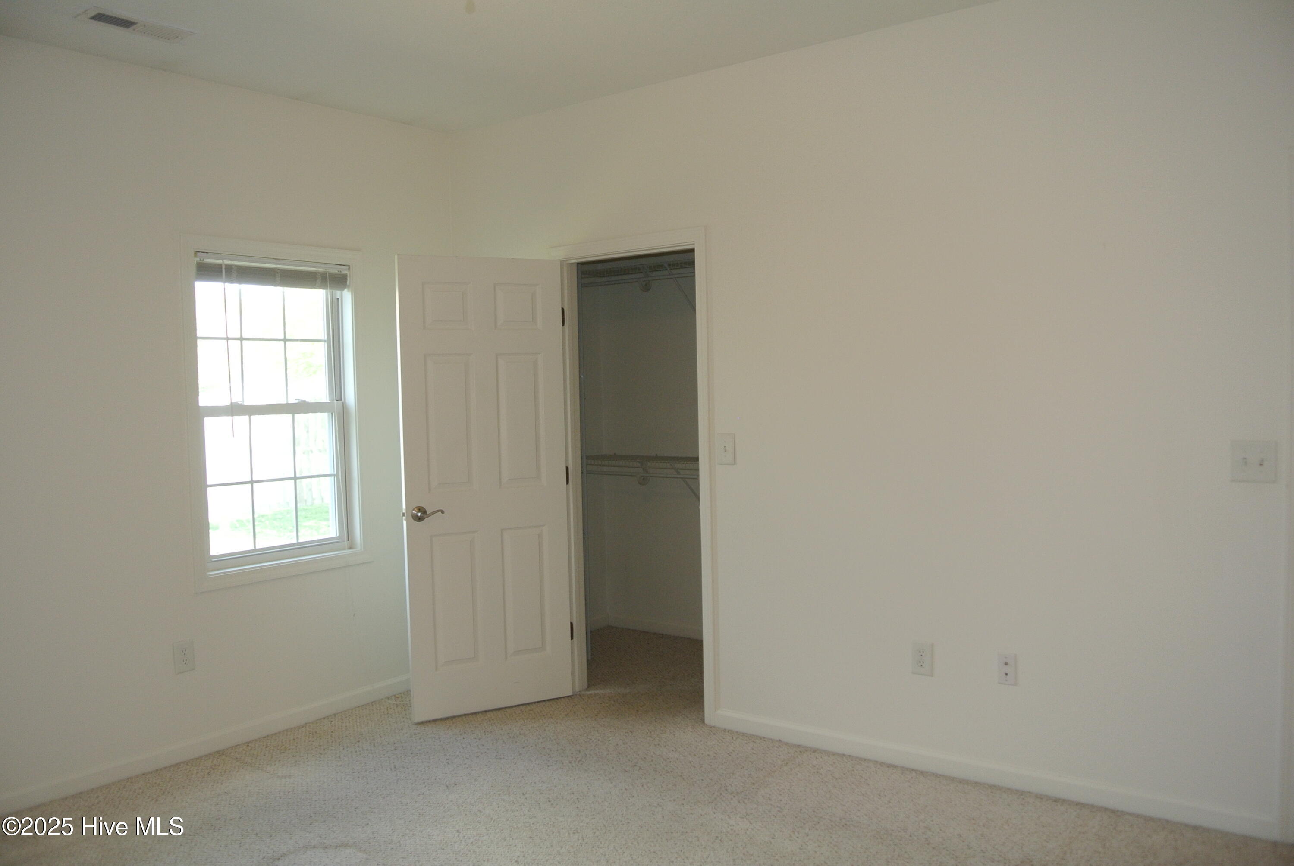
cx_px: 647
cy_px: 433
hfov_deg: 67.3
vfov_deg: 48.0
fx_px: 972
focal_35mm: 27
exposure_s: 1/60
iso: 320
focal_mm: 10
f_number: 3.5
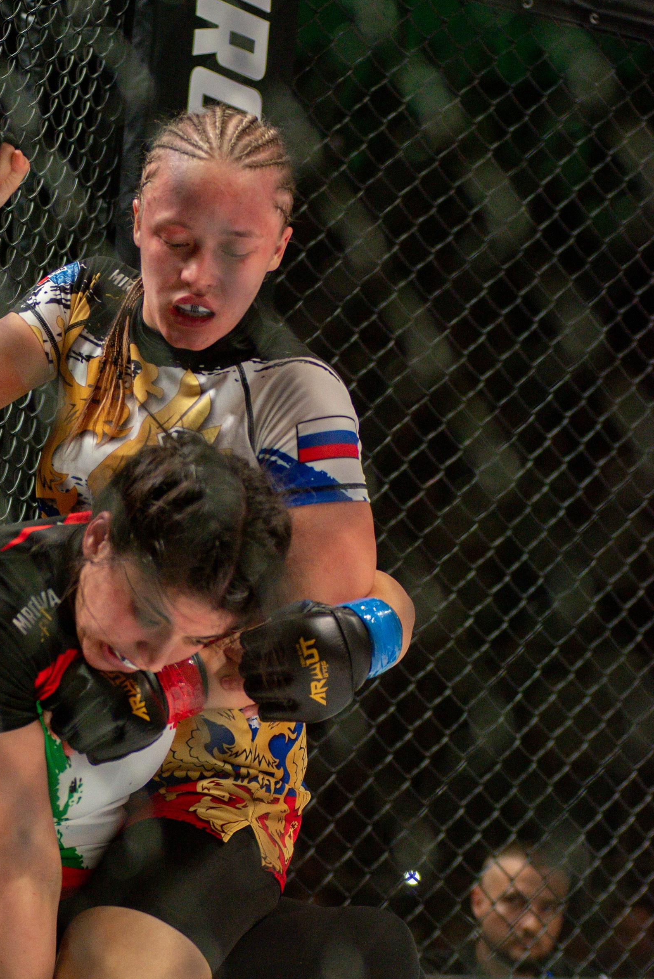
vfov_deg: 17.3
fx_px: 3212
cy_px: 635
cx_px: 187
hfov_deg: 11.6
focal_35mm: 118
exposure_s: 1/1250
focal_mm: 80
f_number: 4
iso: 2000
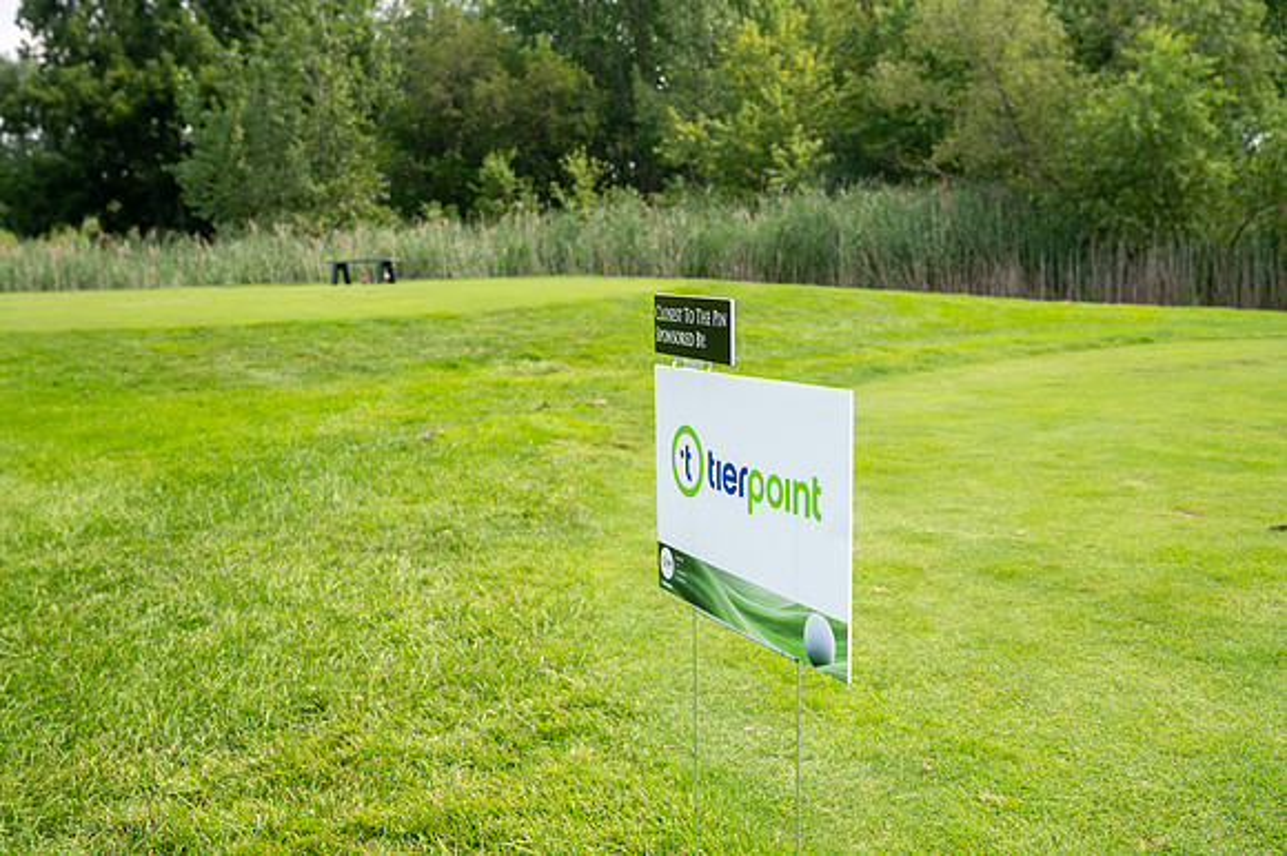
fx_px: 1179
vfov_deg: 39.9
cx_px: 644
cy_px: 428
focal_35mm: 33
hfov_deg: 57.3
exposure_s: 1/500
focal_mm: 33
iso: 250
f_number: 6.3
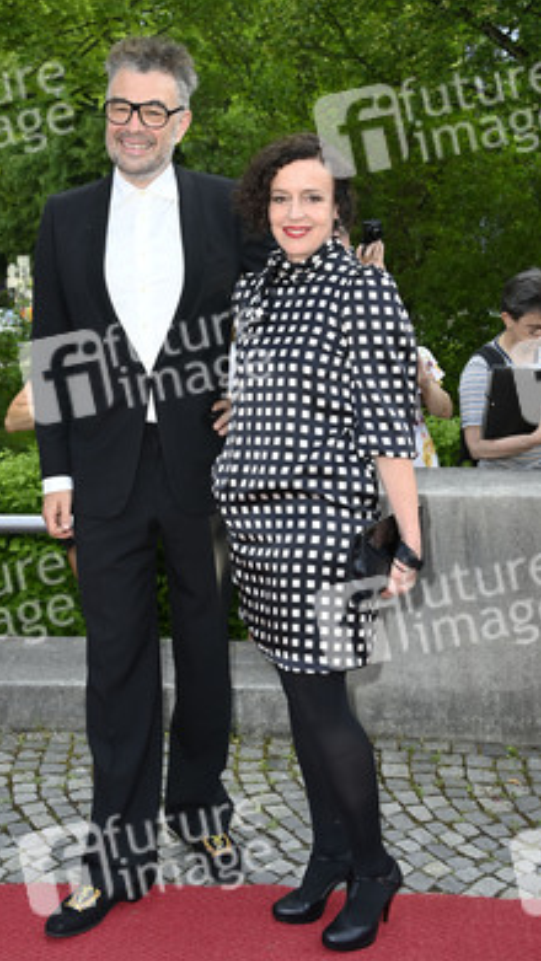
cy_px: 489
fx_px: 1147
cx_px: 216
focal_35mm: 45
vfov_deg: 45.5
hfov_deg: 26.5
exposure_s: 1/200
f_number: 5.6
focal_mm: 42
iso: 400
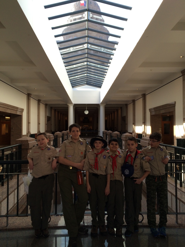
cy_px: 124
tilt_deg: +0.7
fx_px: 207
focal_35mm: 29
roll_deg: +0.0
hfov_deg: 48.2
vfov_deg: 61.7
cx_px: 92
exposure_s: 1/120
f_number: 2.2
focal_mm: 4.15
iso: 40
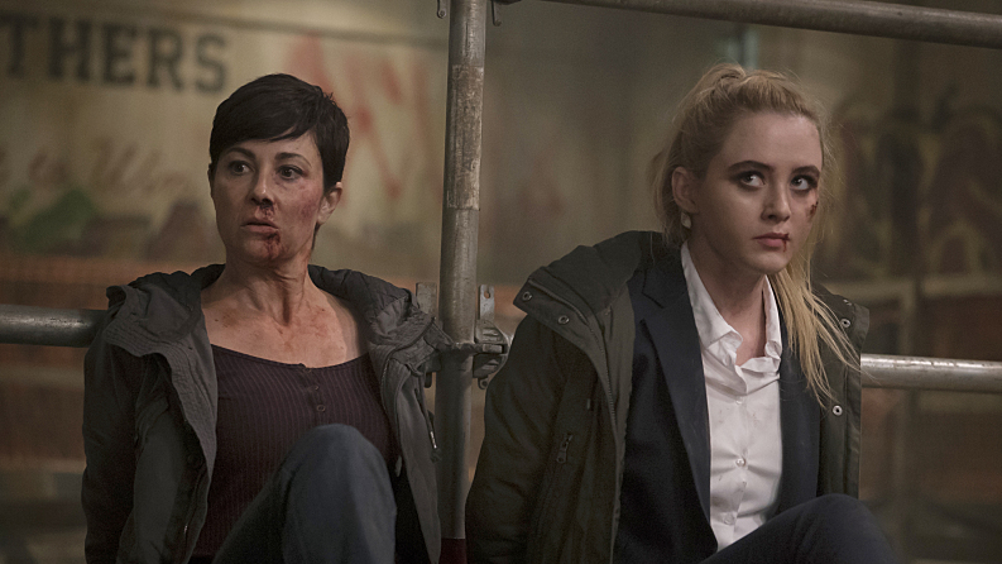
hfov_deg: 19.1
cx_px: 500
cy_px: 334
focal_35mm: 112
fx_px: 2976
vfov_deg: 10.8
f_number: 4
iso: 8000
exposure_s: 1/320
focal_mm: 106
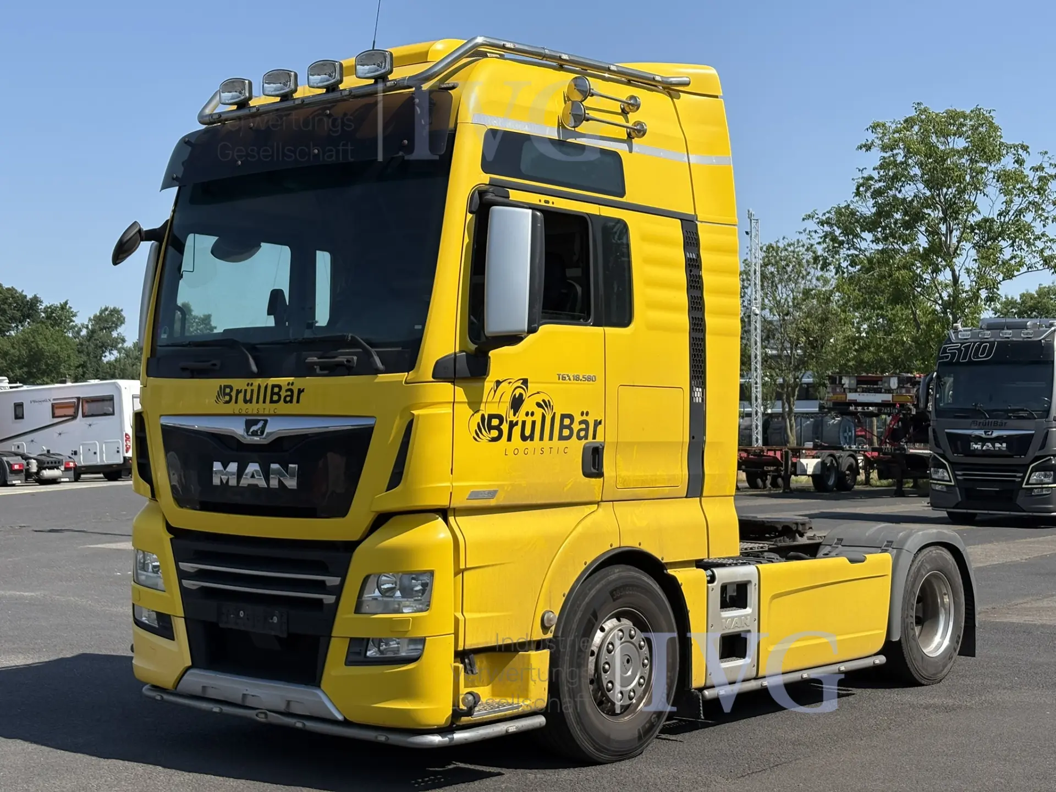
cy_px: 396
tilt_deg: +1.0
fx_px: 1586
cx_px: 528
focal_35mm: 52
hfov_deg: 36.8
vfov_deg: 28.0
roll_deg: +1.4
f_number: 1.6
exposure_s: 1/4065
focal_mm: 5.96
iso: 40
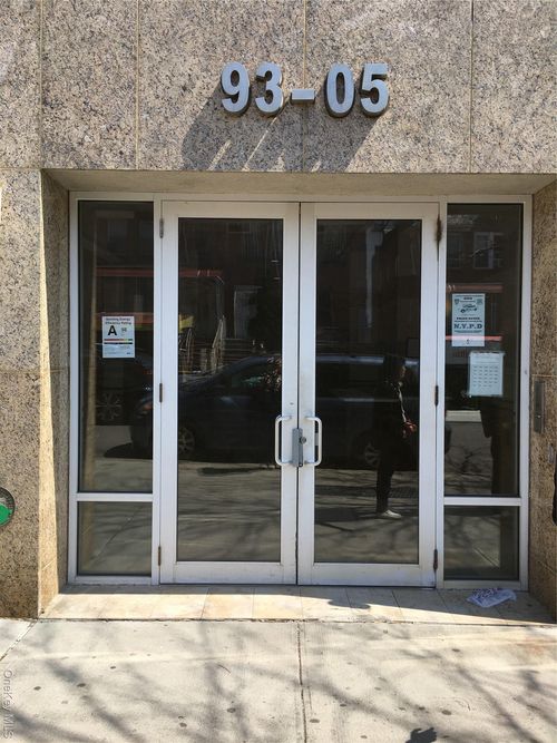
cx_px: 278
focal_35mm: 29
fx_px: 622
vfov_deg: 61.7
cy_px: 372
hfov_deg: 48.2
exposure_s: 1/884
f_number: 2.2
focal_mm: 4.15
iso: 25
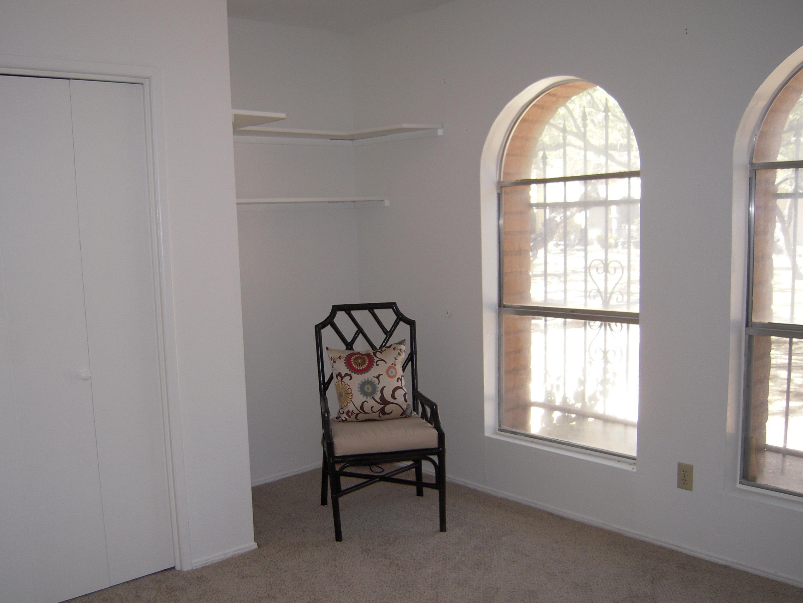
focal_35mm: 33
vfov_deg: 42.9
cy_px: 328
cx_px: 360
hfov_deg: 55.2
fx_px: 766
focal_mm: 5
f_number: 2.7
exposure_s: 1/80
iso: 100
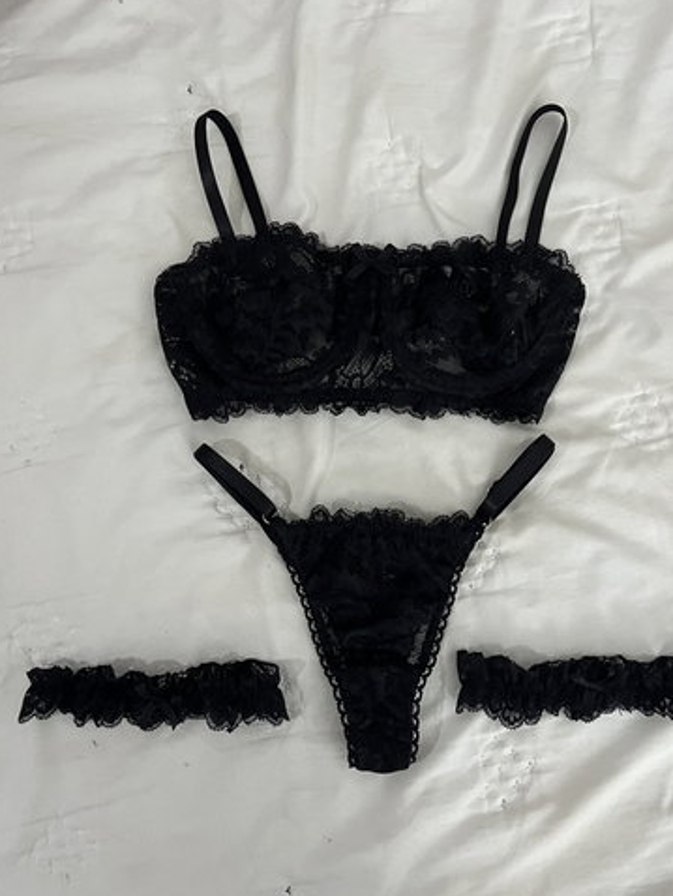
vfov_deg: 61.6
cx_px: 366
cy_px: 428
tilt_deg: -84.0
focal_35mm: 29
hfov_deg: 48.2
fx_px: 751
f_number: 1.6
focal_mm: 5.1
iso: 250
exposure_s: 1/50
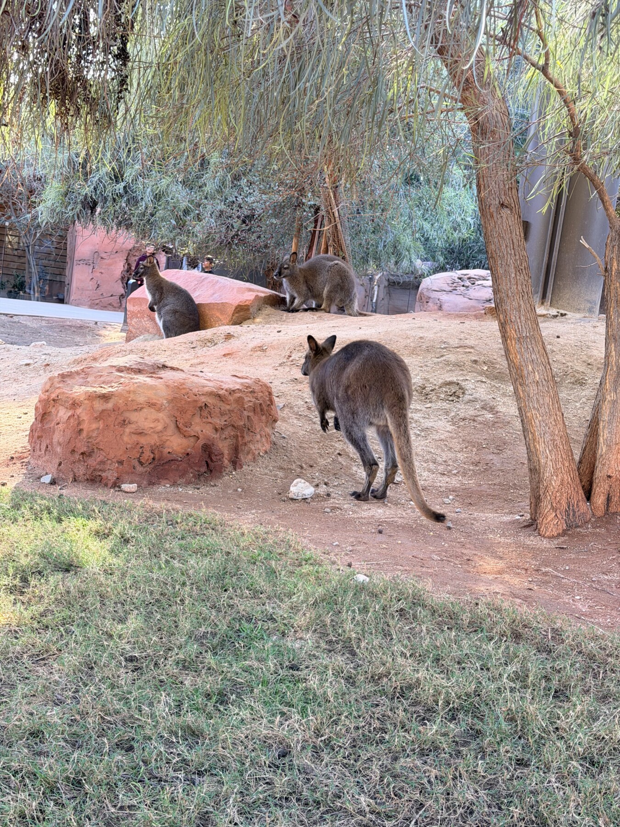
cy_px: 414
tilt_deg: -4.5
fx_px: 1146
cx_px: 310
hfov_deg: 30.3
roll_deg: -6.0
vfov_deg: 39.7
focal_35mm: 48
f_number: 1.78
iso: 64
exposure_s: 1/122
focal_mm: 6.76
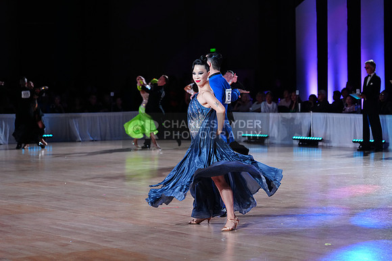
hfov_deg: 19.5
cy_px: 130
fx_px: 1144
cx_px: 196
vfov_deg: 13.0
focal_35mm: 105
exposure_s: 1/400
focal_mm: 105
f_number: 4
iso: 3200
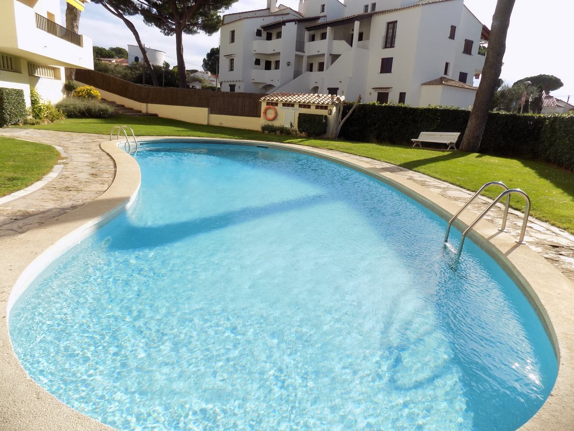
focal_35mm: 23
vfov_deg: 58.9
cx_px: 287
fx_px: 381
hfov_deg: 73.9
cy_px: 216
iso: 80
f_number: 3.1
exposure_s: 1/1250
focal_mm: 4
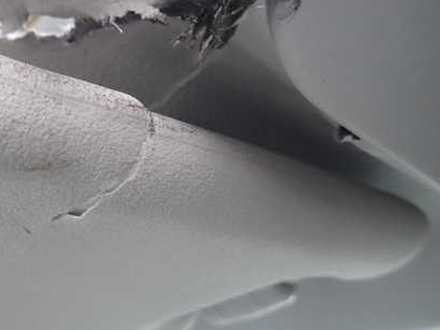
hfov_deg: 48.9
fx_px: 470
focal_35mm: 37
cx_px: 133
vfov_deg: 38.6
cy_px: 138
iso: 160
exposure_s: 1/60
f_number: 2
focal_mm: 4.5
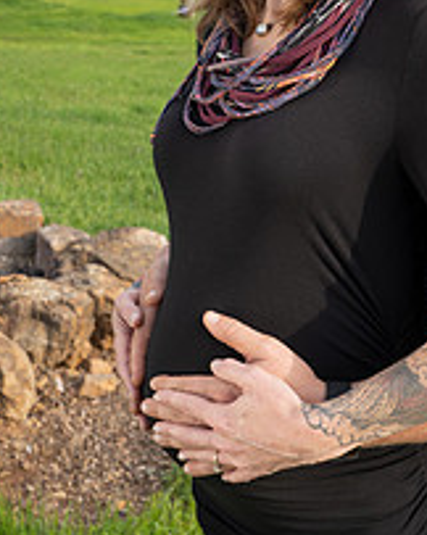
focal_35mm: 50
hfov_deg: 30.1
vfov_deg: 37.1
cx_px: 250
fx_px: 791
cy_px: 187
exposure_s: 1/125
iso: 100
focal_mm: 24
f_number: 6.3
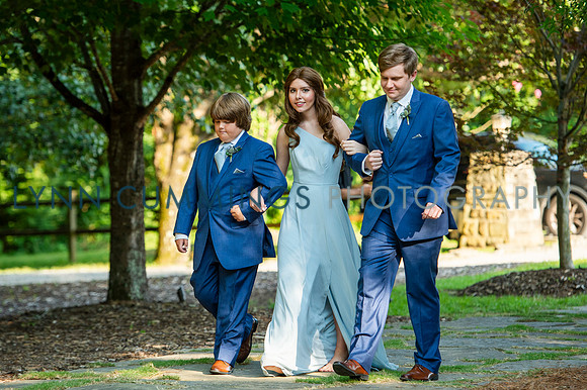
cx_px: 286
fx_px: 3011
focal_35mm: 185
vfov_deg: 7.4
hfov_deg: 11.1
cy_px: 171
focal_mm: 155
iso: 500
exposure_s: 1/1000
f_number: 3.5
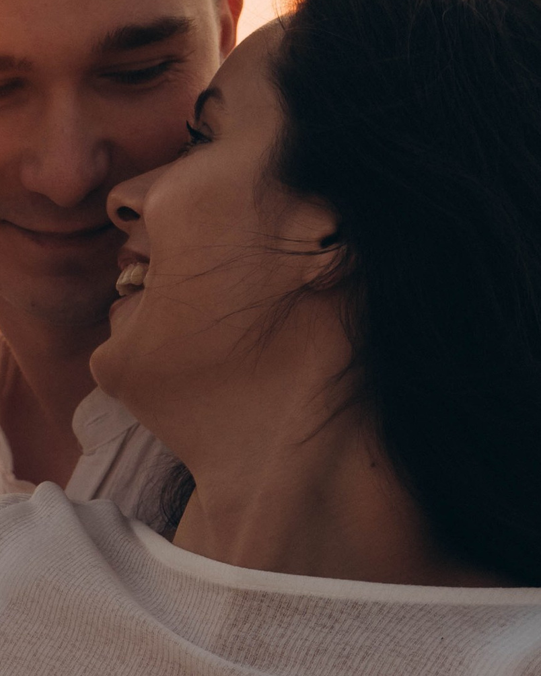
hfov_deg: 7.4
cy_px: 505
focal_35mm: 208
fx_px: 4163
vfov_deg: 9.3
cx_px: -28
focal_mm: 58
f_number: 5
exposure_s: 1/200
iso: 200
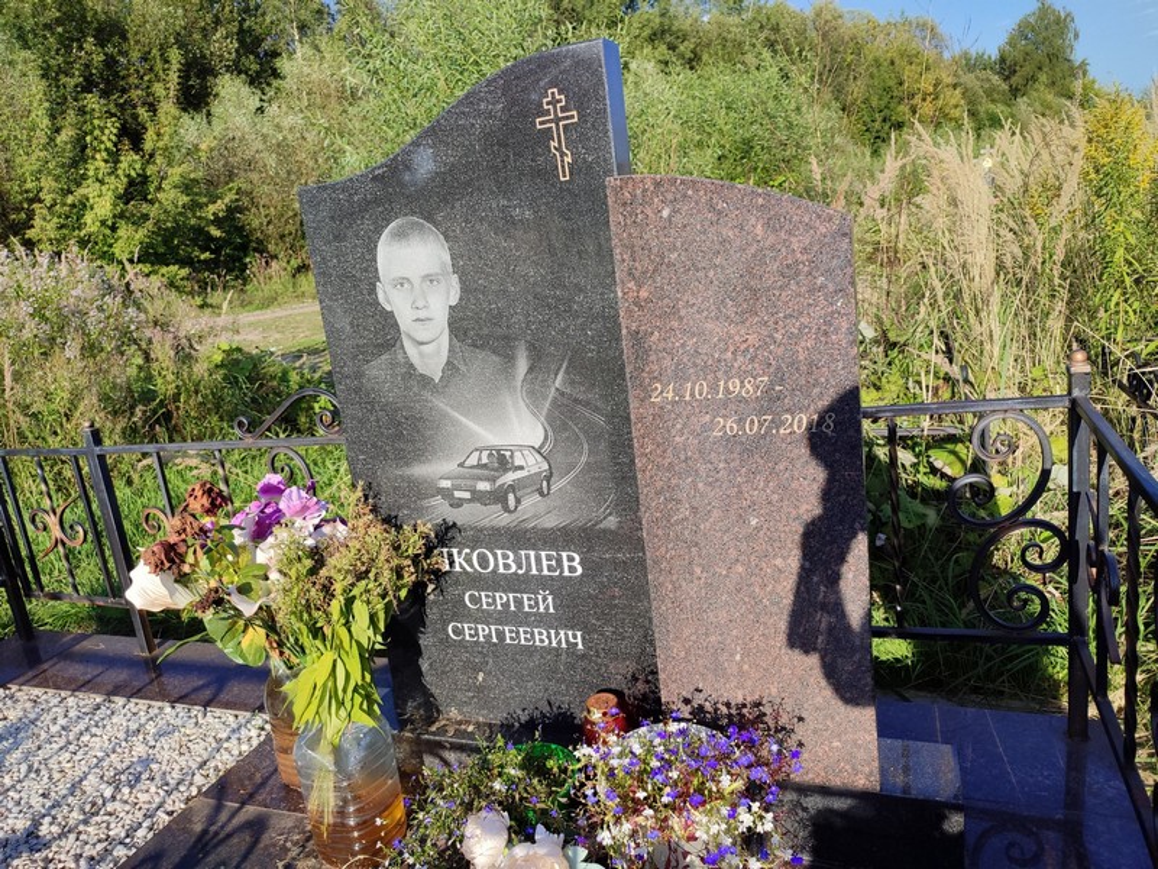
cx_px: 579
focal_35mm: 25
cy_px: 434
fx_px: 836
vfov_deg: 54.9
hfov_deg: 69.4
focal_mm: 6.04
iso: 50
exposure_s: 1/613
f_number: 1.9
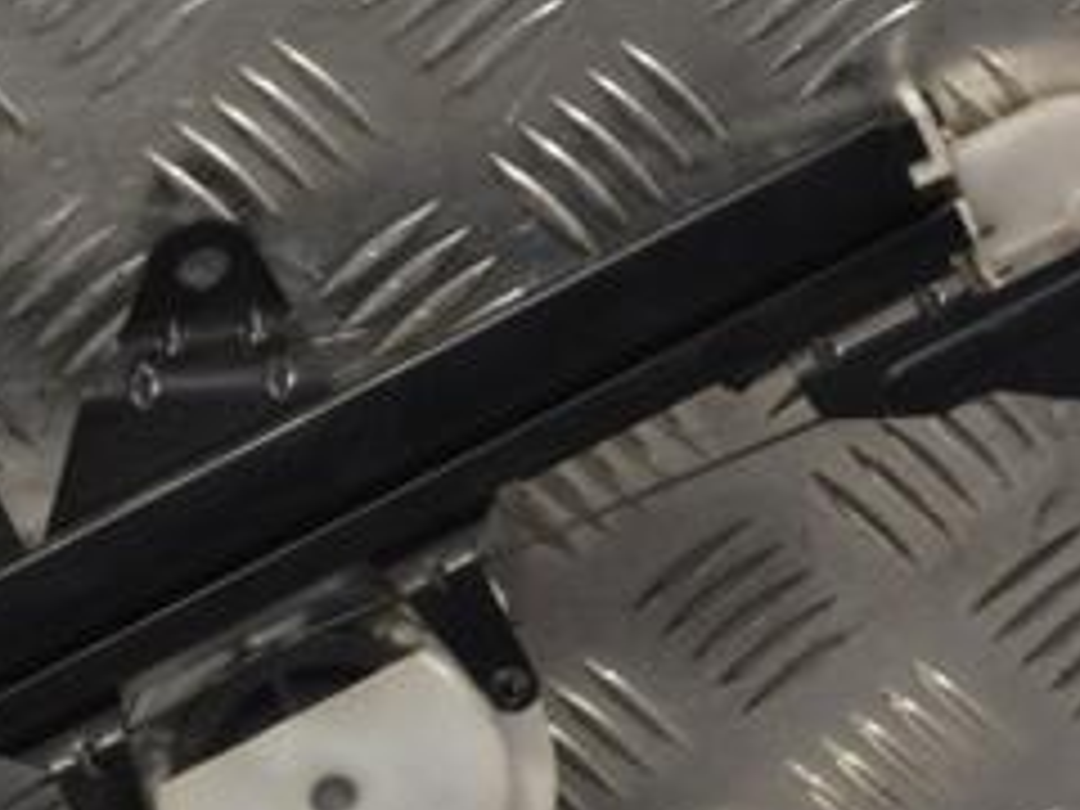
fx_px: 6184
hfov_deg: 10.0
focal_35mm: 198
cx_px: 315
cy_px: 513
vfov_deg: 7.5
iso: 400
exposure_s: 1/80
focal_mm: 55
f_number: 5.6
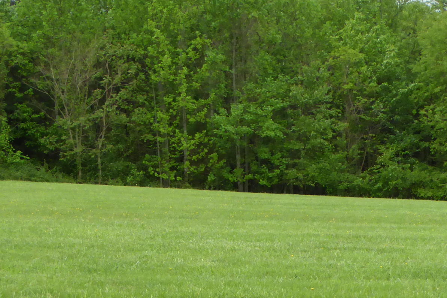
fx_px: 1428
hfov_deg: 17.8
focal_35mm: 115
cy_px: 255
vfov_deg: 11.9
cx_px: 232
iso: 250
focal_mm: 7.8
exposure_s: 1/60
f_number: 3.9
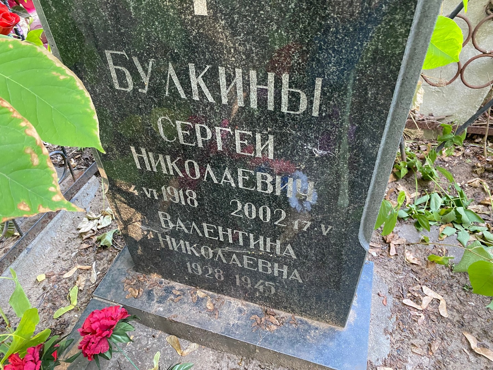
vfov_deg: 53.1
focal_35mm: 26
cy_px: 185
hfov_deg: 67.3
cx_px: 246
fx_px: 370
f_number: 1.8
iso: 500
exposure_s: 1/60
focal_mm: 4.25
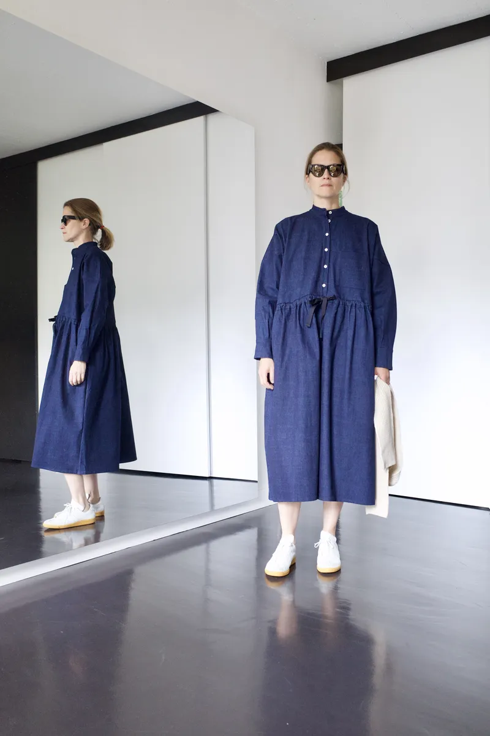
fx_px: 572
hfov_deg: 46.4
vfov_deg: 65.5
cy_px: 368
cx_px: 245
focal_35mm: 28
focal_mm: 18.3
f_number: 2.8
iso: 800
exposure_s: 1/40
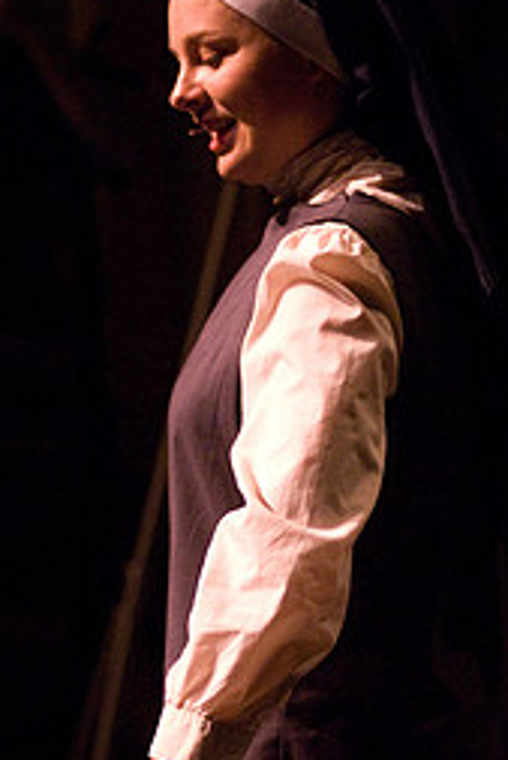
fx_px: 5643
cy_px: 391
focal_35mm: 267
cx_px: 356
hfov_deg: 5.2
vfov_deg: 7.7
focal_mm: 100
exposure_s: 1/100
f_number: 2.8
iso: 1600
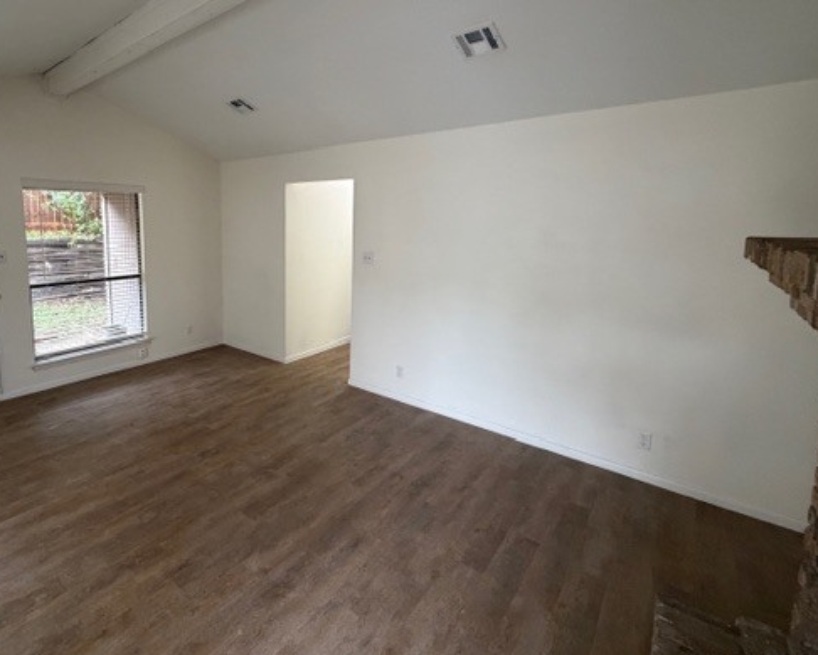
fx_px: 436
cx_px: 301
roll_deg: -0.1
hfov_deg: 84.5
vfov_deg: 73.2
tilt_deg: -6.9
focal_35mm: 18
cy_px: 269
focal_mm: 2.22
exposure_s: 1/60
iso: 500
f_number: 2.2
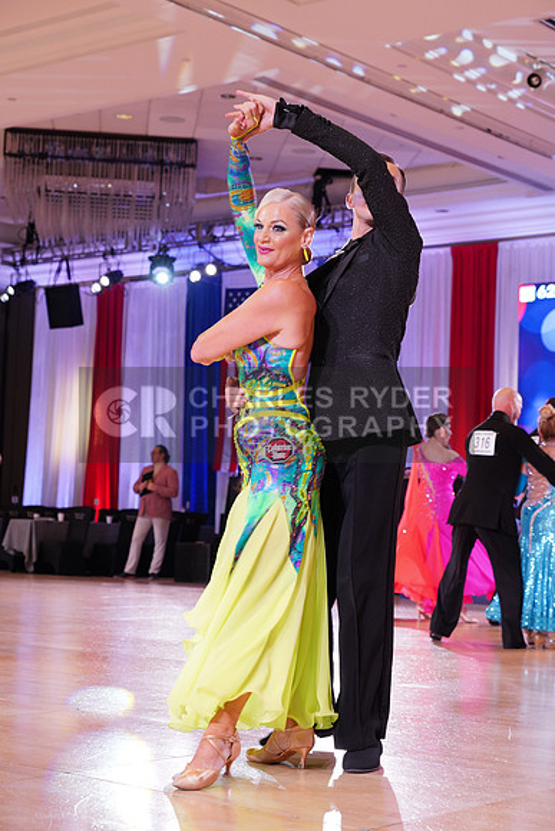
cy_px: 416
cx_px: 278
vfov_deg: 31.9
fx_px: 1456
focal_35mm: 63
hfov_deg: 21.6
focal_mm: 63
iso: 1250
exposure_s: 1/125
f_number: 5
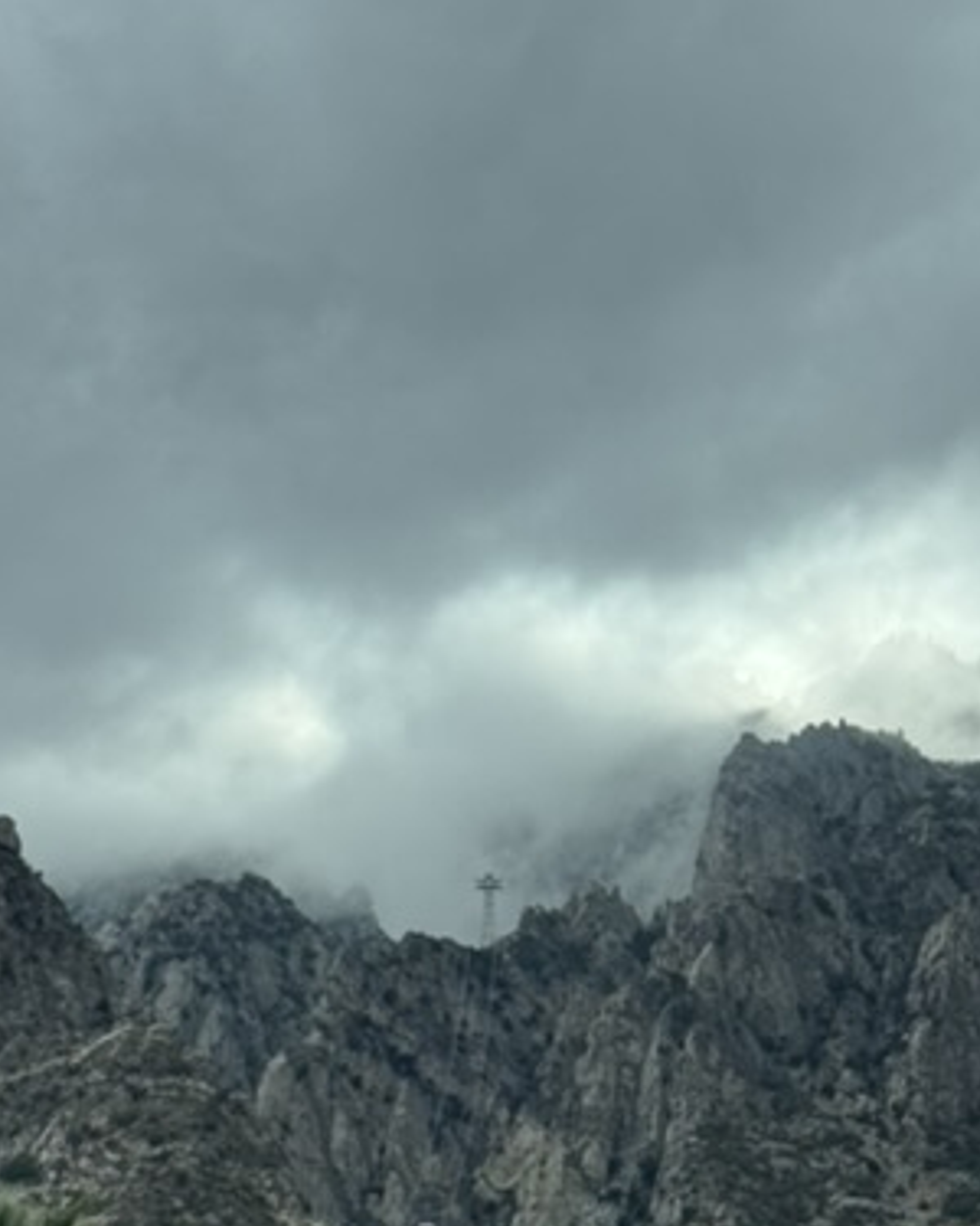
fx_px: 4641
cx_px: 431
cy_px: 644
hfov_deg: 12.1
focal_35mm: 128
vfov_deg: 15.0
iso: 64
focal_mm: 6.76
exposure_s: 1/3257
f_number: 1.78
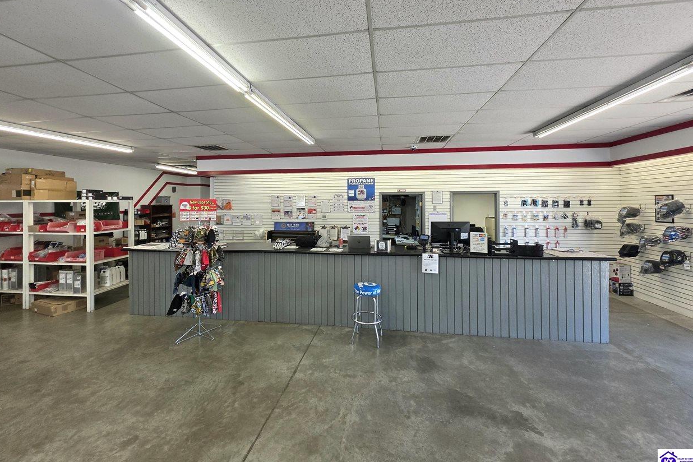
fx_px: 269
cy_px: 202
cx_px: 344
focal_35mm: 14
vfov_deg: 80.8
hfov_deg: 104.3
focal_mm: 2.2
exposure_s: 1/120
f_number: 1.9
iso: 64
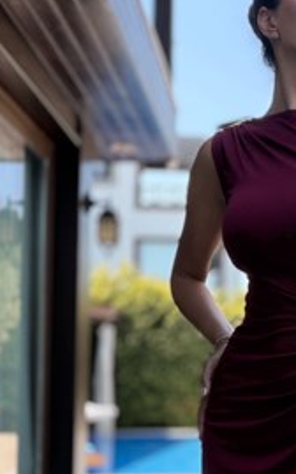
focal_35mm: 63
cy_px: 344
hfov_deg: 19.6
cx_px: 338
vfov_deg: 32.0
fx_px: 814
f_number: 1.9
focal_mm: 2.71
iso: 25
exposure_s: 1/723
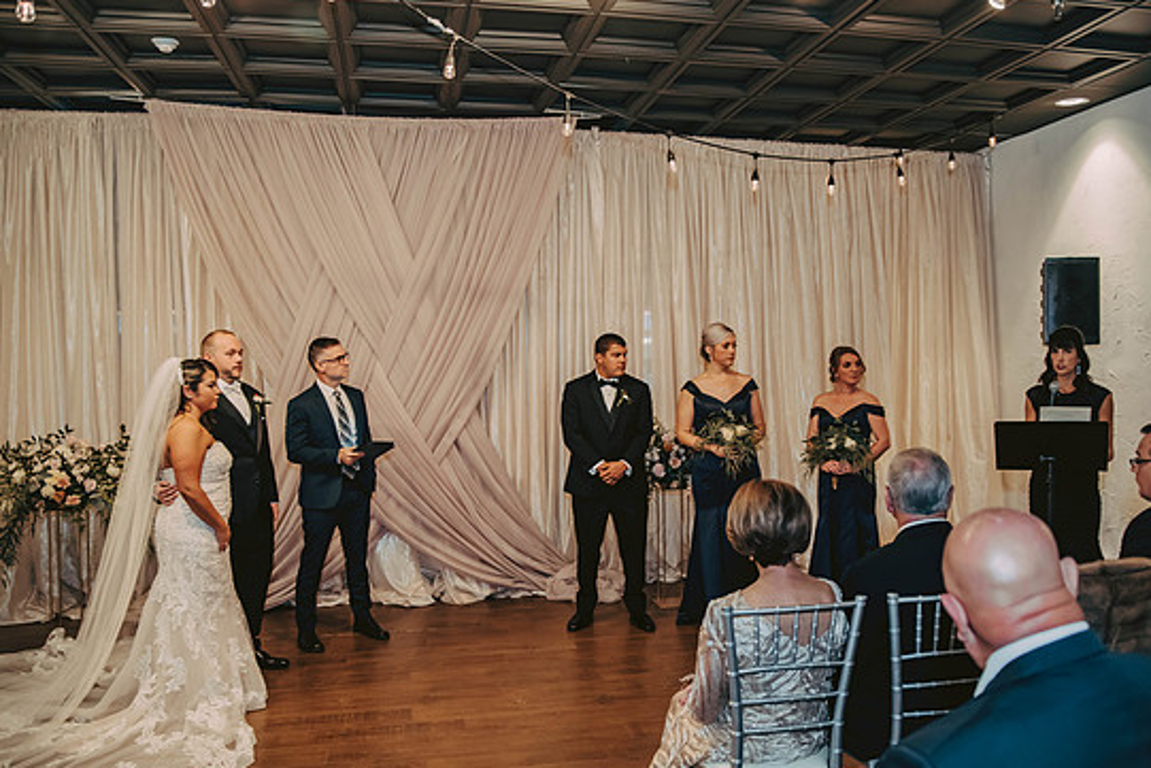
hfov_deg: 61.9
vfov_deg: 43.6
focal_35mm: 30
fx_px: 959
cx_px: 615
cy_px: 390
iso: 1250
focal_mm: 28
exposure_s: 1/60
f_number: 3.2
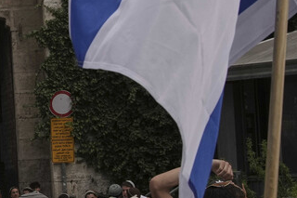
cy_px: 105
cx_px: -130
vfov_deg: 9.5
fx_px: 1196
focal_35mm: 145
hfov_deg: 13.4
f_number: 8
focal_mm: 29
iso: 500
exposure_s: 1/2000
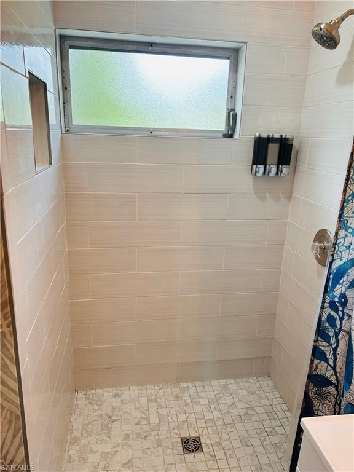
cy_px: 236
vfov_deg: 67.3
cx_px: 177
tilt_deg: -16.0
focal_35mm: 26
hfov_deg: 53.1
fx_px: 355
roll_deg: -1.9
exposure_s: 1/134
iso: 64
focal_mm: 5.7
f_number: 1.5
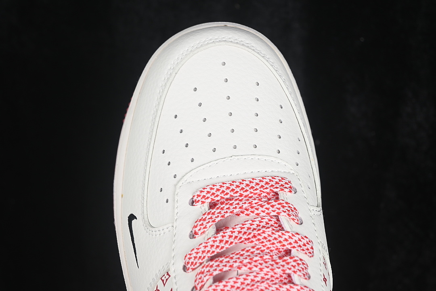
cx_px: 218
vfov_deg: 18.2
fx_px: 908
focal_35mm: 75
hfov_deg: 27.0
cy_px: 146
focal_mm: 50
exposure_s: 1/60
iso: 160
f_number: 7.1
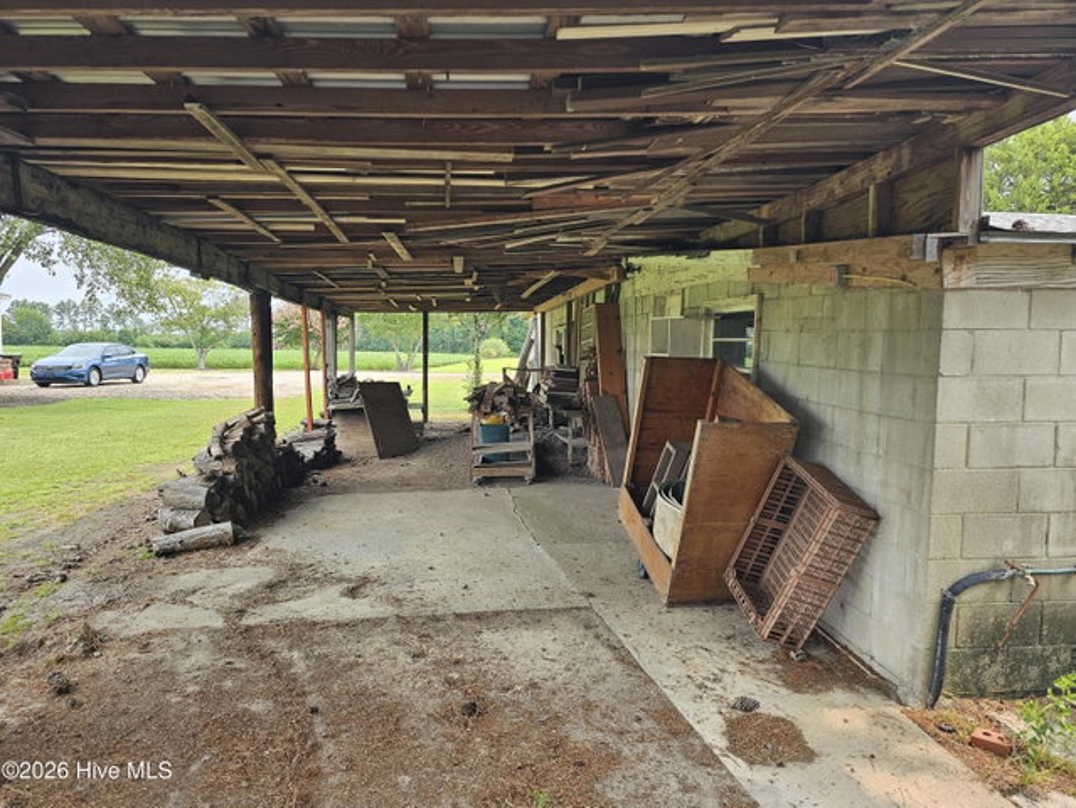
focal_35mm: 23
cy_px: 404
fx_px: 715
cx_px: 538
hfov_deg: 73.9
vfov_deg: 58.9
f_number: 1.7
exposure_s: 1/180
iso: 25
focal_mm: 6.3
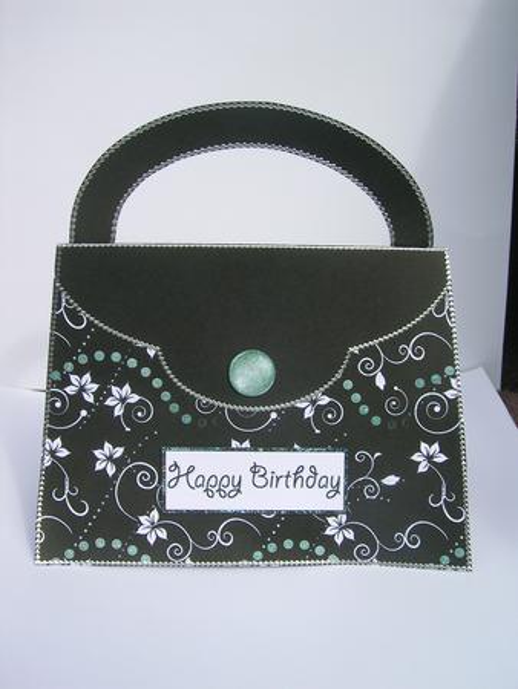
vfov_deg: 52.6
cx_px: 259
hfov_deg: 40.7
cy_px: 344
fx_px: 698
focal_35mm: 35
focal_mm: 5.4
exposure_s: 1/360
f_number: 4.8
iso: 50
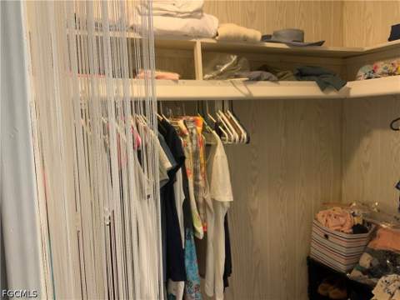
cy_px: 150
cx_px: 200
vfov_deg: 48.2
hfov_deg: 61.7
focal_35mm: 29
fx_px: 335
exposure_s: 1/60
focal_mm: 3
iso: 160
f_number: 1.8
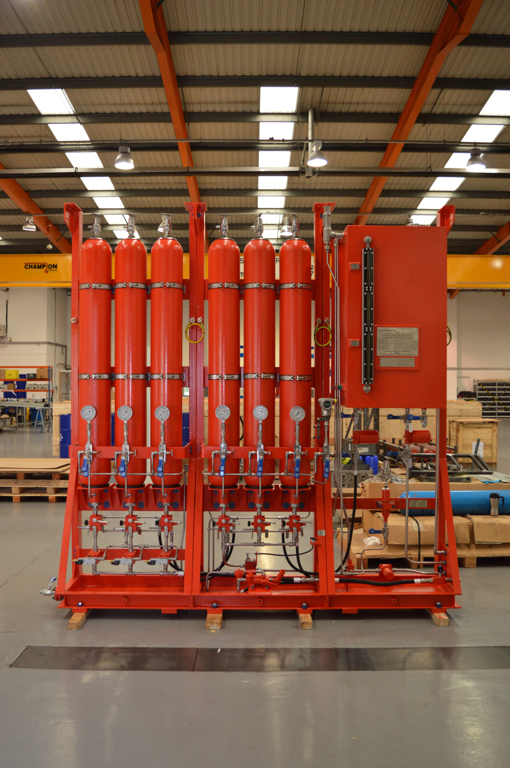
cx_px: 255
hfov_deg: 41.6
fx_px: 671
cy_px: 384
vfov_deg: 59.5
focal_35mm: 32
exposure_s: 1/60
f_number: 4
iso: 400
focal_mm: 21
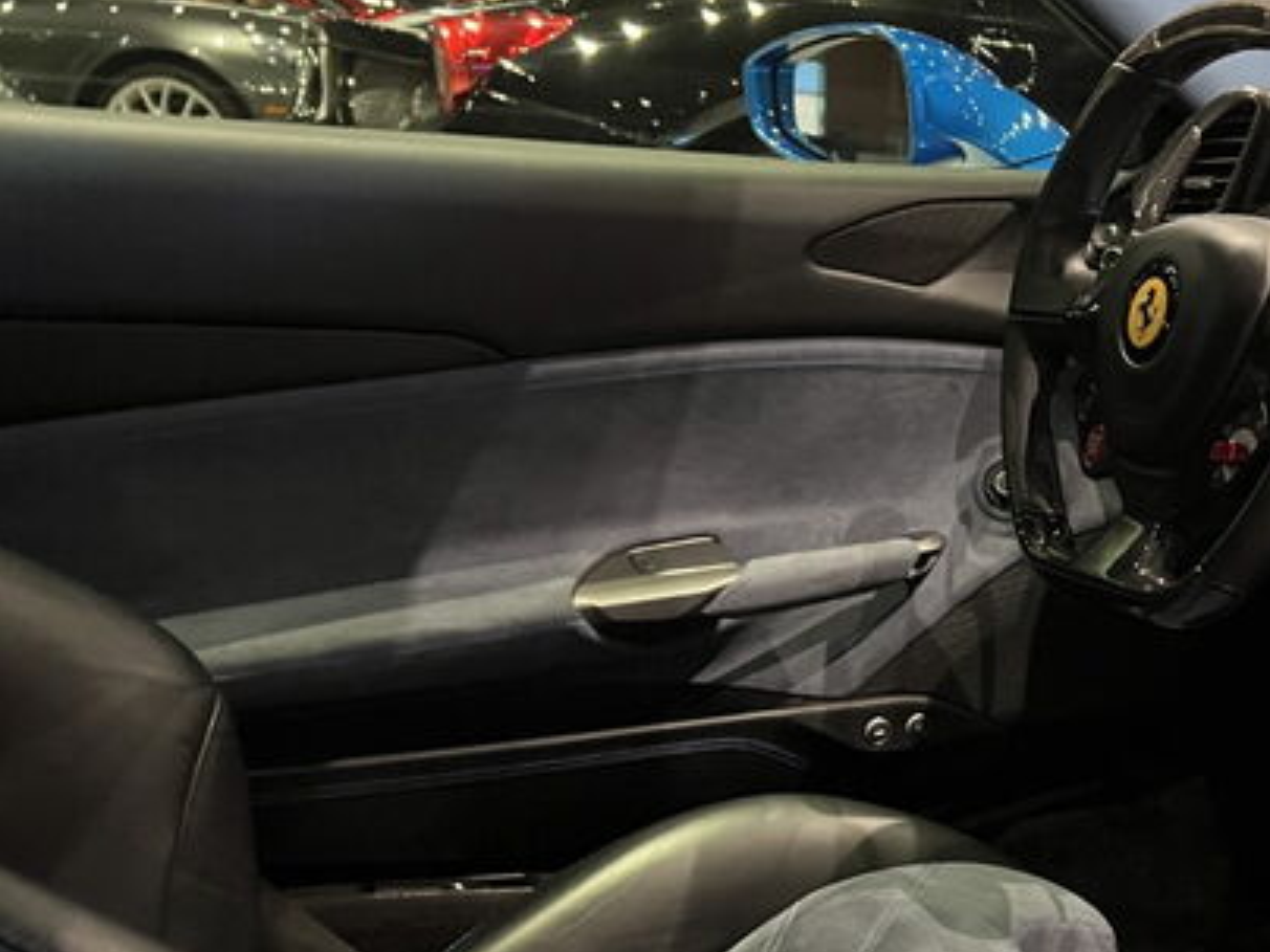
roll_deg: -0.7
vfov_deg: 28.3
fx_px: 1871
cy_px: 654
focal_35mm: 51
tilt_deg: -19.9
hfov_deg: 34.4
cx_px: 1242
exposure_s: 1/33
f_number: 1.5
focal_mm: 5.7
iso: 640
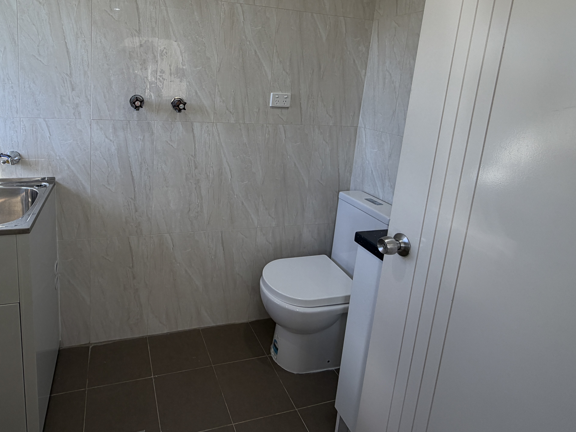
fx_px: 349
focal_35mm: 21
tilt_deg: -8.9
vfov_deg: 61.4
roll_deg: -3.8
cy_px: 133
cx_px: 208
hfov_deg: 77.3
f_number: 2.2
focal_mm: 2.22
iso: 40
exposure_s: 1/100
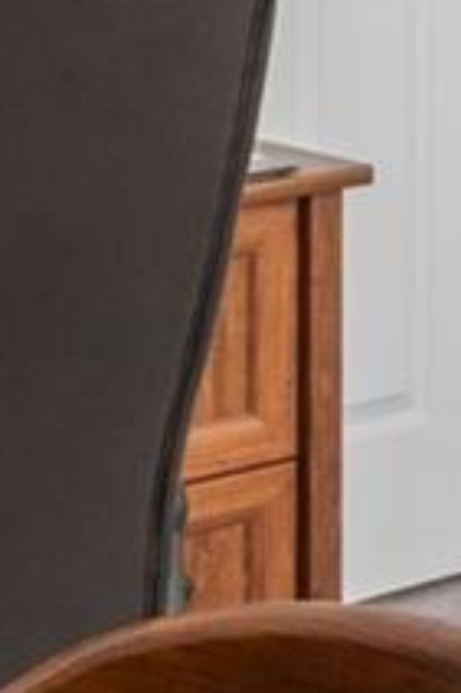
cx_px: 814
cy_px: -435
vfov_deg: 13.2
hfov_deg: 9.1
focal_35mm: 145
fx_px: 2790
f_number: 4.5
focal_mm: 10
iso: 400
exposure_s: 1/30
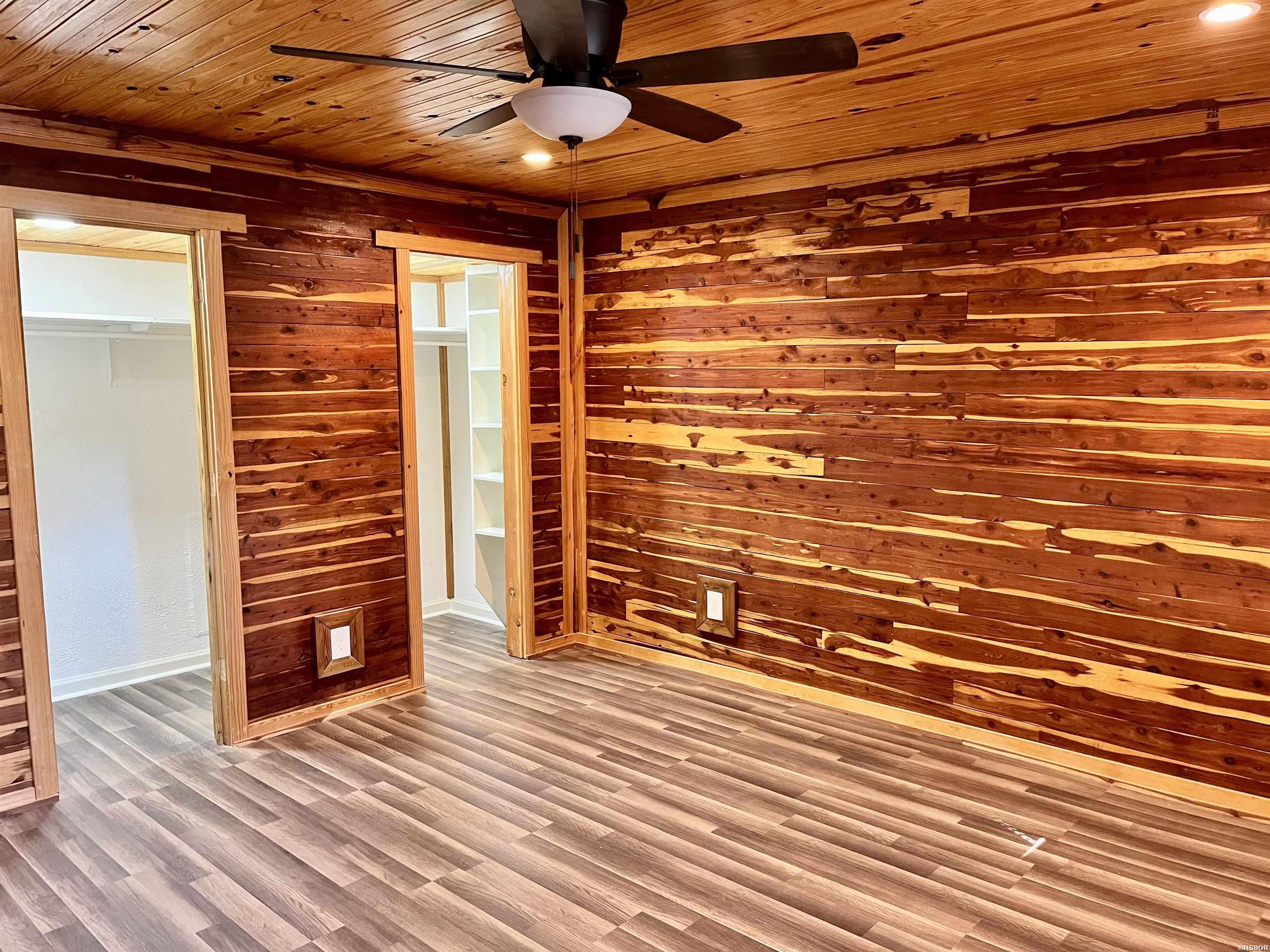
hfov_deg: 67.3
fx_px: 954
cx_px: 635
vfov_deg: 53.1
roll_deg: +0.4
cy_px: 476
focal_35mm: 26
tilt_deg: -7.0
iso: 320
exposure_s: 1/60
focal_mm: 5.1
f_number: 1.6
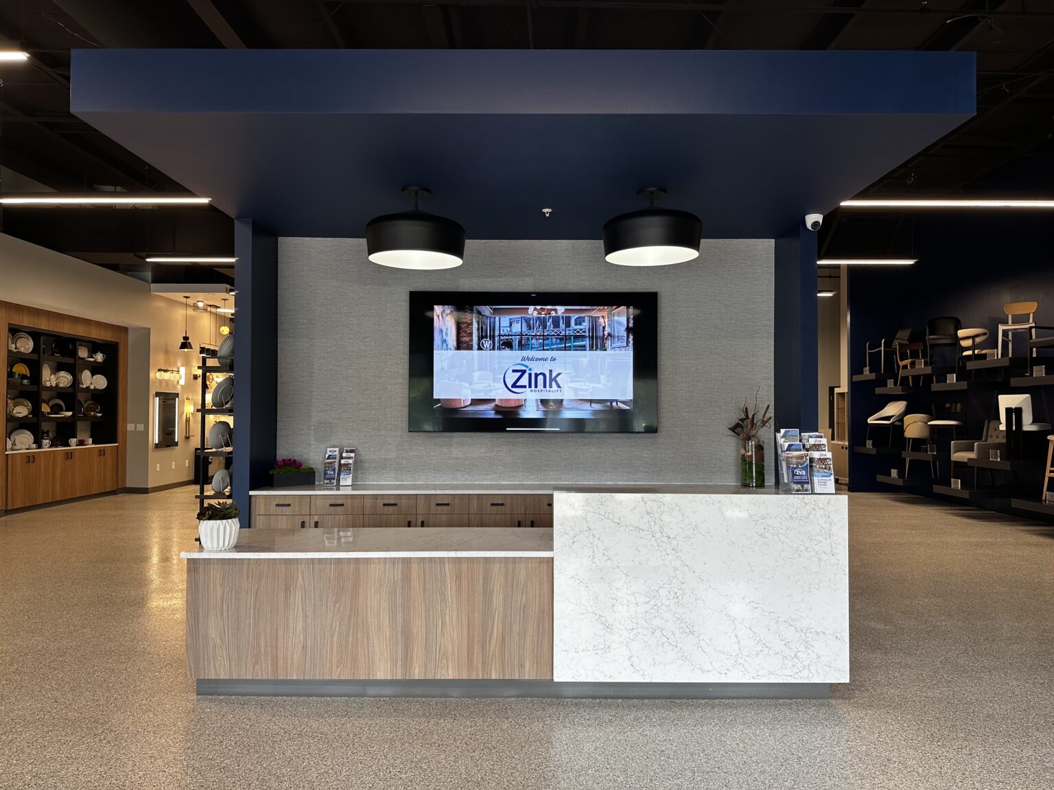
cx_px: 527
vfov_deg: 56.8
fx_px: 731
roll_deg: -0.9
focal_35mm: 24
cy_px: 395
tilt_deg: +1.7
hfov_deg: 71.6
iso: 100
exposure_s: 1/121
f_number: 1.78
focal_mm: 6.86
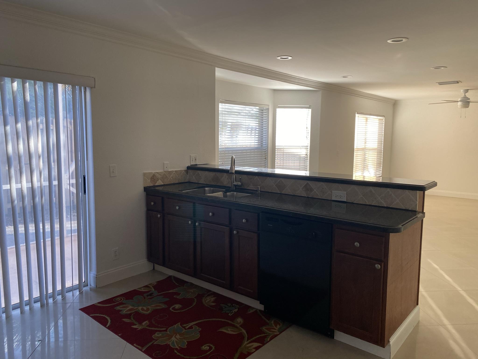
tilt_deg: -6.6
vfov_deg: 53.1
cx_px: 239
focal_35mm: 26
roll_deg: -0.3
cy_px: 180
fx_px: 359
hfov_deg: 67.3
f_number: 1.8
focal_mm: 4.25
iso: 125
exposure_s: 1/108
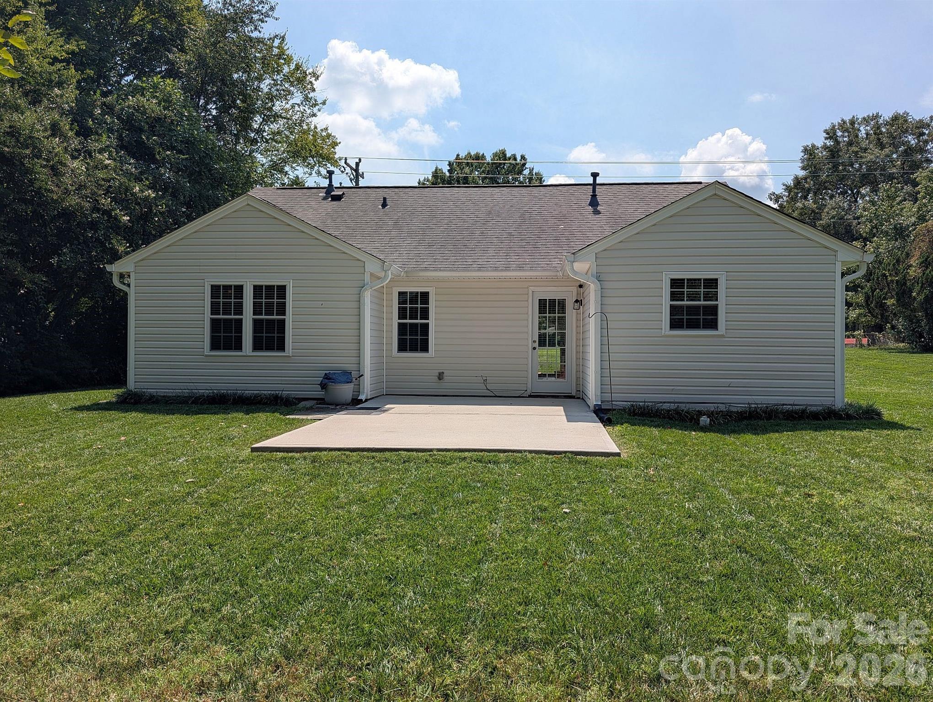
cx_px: 466
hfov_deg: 71.5
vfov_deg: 56.9
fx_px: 648
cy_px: 351
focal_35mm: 24
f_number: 1.68
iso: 20
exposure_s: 1/1715
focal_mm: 6.9
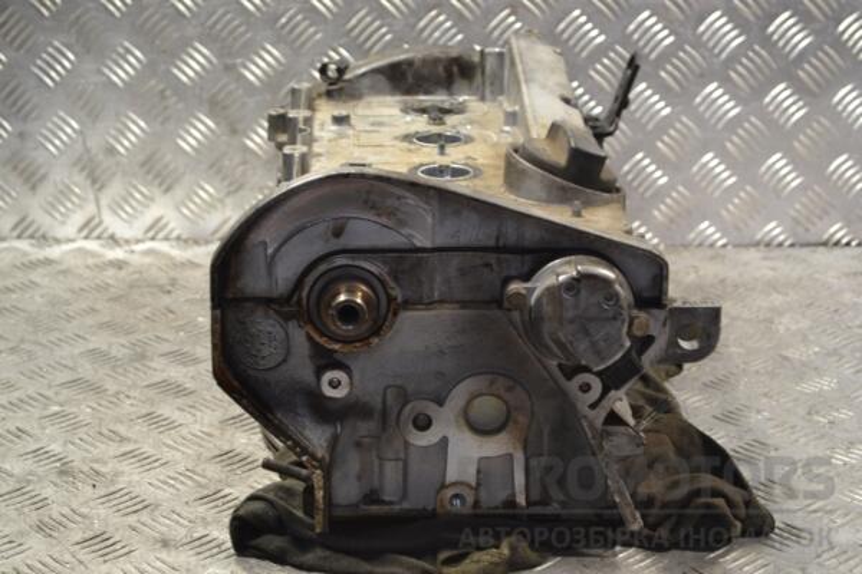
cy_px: 287
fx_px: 1724
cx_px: 431
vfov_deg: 18.9
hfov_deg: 28.1
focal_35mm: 72
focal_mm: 48
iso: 400
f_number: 5.6
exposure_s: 1/30
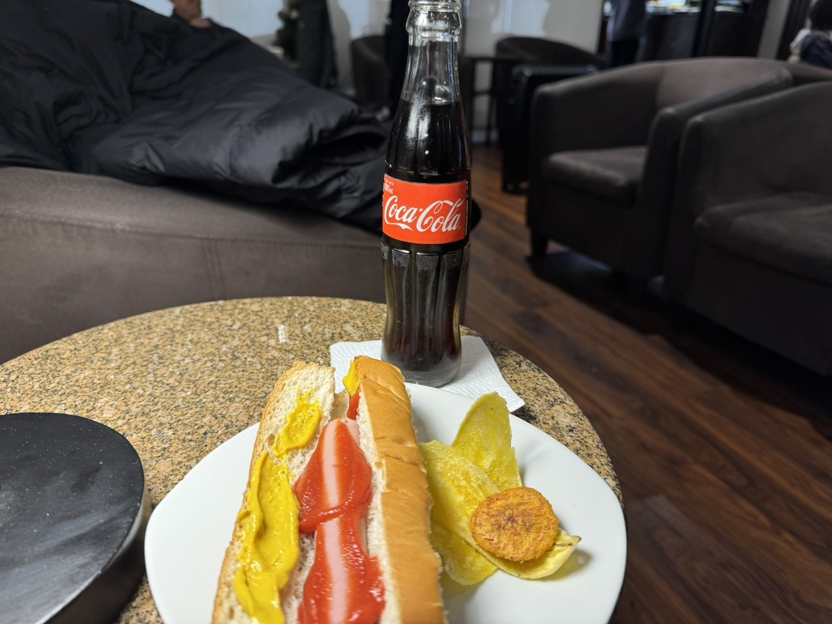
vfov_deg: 56.8
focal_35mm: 24
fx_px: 577
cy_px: 312
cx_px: 416
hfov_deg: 71.6
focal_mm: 6.76
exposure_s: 1/50
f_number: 1.78
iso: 160
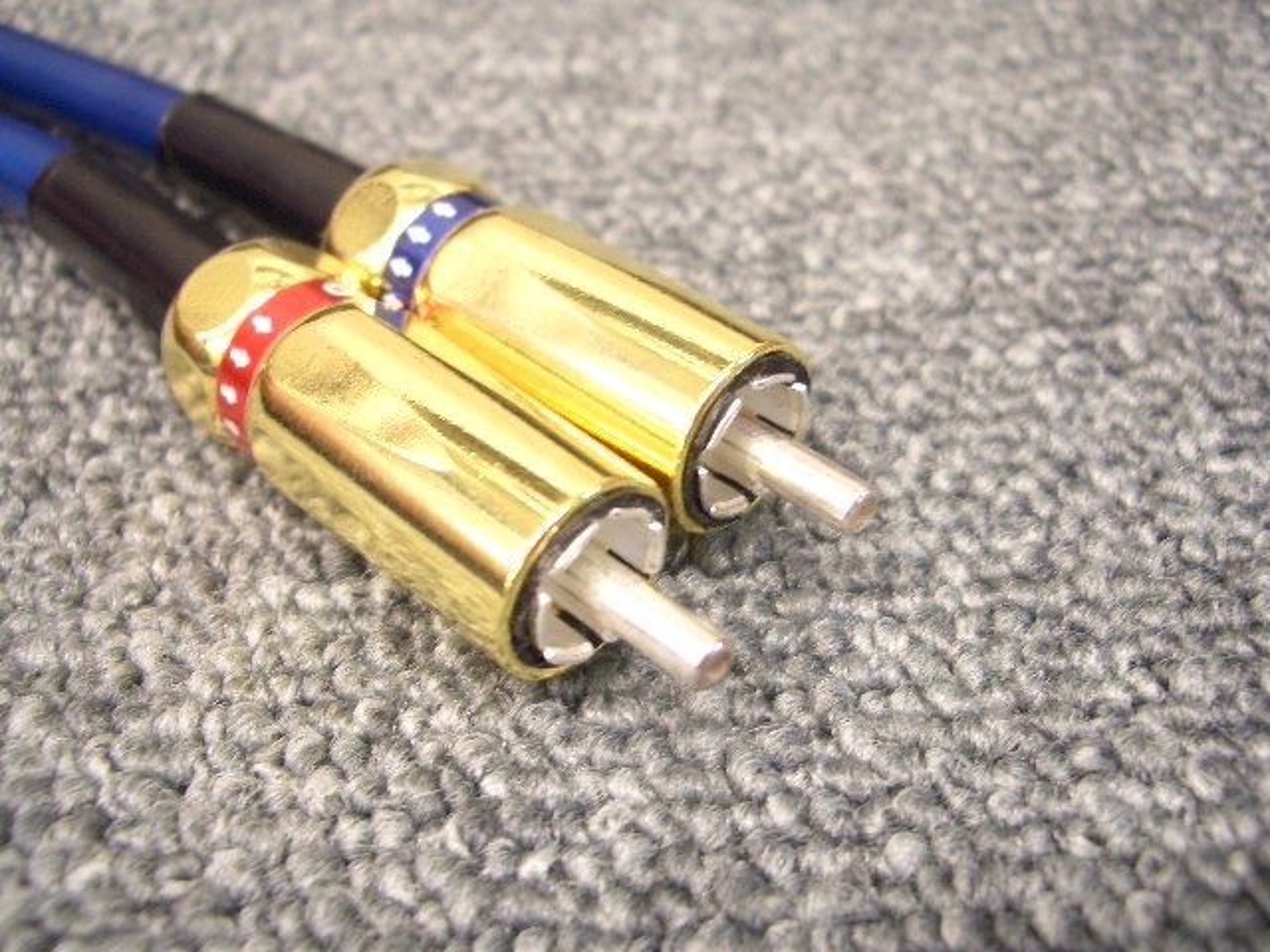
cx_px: 635
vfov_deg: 40.7
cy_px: 476
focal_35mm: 35
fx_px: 1284
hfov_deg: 52.6
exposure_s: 1/8
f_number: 2.6
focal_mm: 5.8
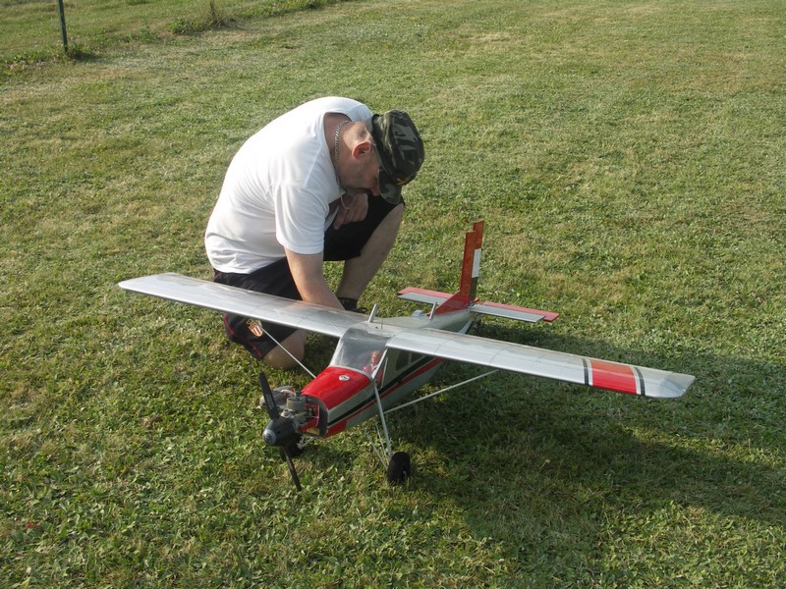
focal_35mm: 48
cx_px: 393
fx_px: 1090
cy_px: 294
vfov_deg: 30.3
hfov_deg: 39.7
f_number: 5
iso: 50
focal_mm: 12.4
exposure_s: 1/200
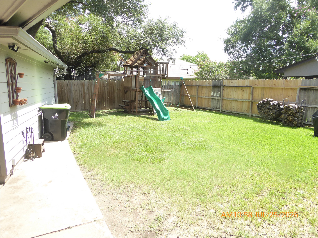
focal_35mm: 24
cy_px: 119
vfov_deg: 56.8
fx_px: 220
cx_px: 159
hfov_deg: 71.6
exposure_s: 1/250
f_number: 3.3
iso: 160
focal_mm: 4.3
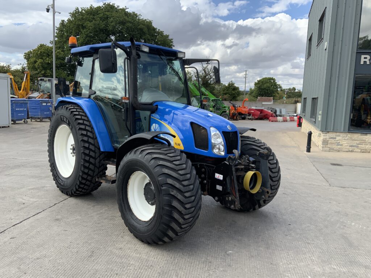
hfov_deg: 61.7
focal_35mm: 29
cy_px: 139
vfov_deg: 48.2
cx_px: 186
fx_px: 311
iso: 16
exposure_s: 1/912
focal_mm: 3
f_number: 1.8
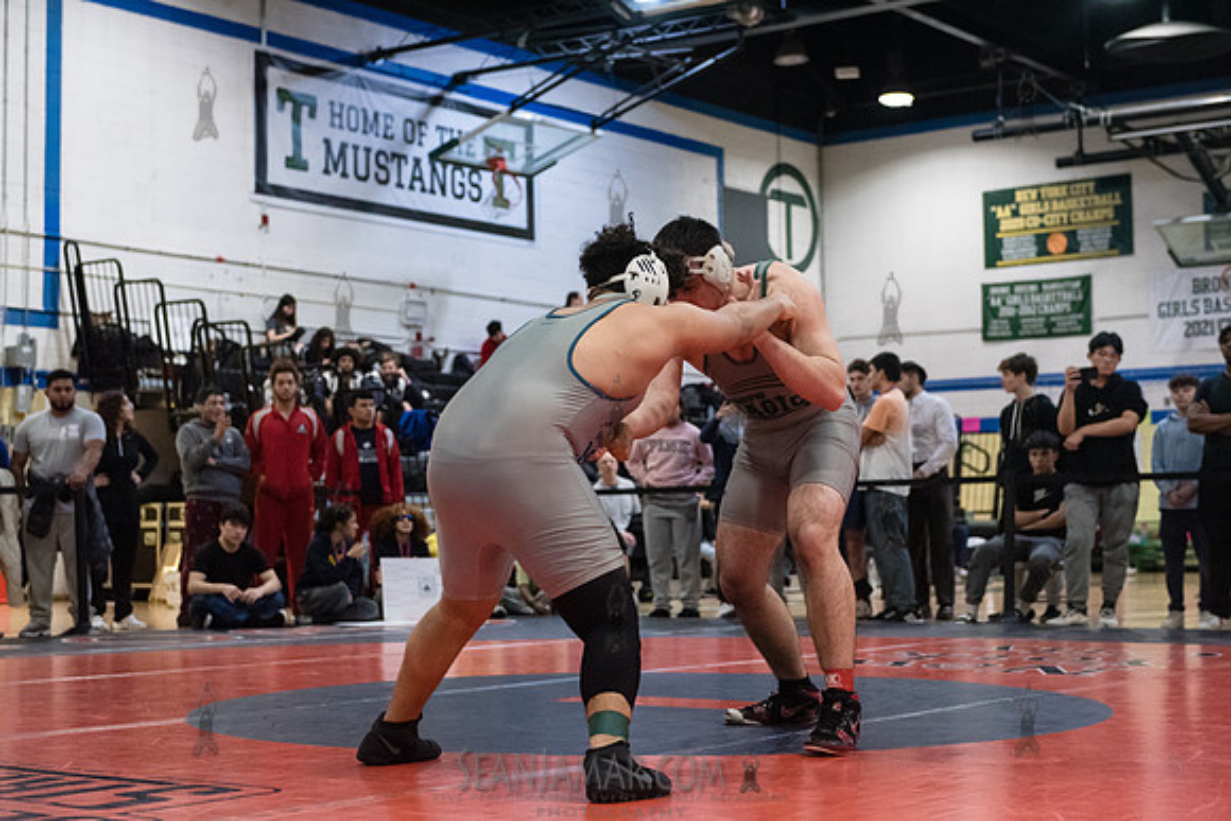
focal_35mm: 56
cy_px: 410
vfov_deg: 24.2
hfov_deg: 35.6
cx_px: 616
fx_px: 1915
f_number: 3.2
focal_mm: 56
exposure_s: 1/500
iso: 8000
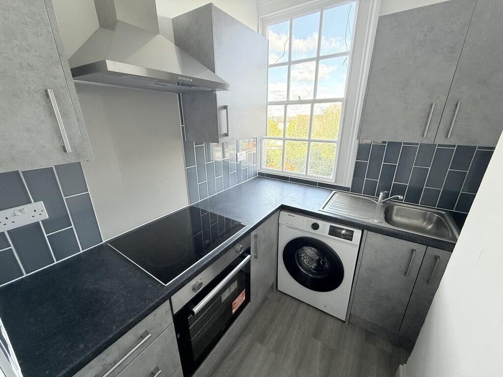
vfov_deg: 85.7
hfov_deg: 102.1
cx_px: 252
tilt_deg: -19.3
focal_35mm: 14
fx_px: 203
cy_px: 188
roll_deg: +0.0
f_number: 2.2
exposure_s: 1/99
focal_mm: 2.22
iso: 80
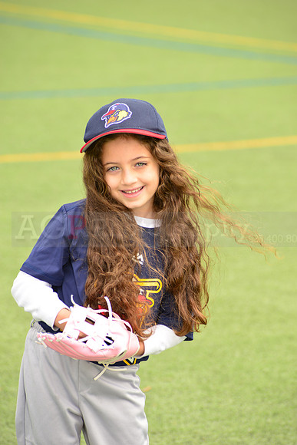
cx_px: 148
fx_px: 2473
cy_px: 222
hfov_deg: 6.9
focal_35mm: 200
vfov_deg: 10.3
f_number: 8
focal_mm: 200
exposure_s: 1/200
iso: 250
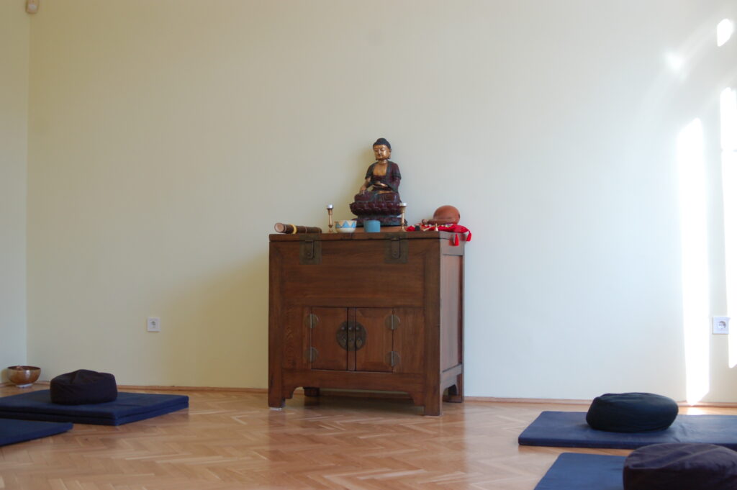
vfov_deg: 31.8
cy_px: 245
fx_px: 859
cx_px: 368
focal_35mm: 42
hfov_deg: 46.4
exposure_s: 1/60
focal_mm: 28
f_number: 4
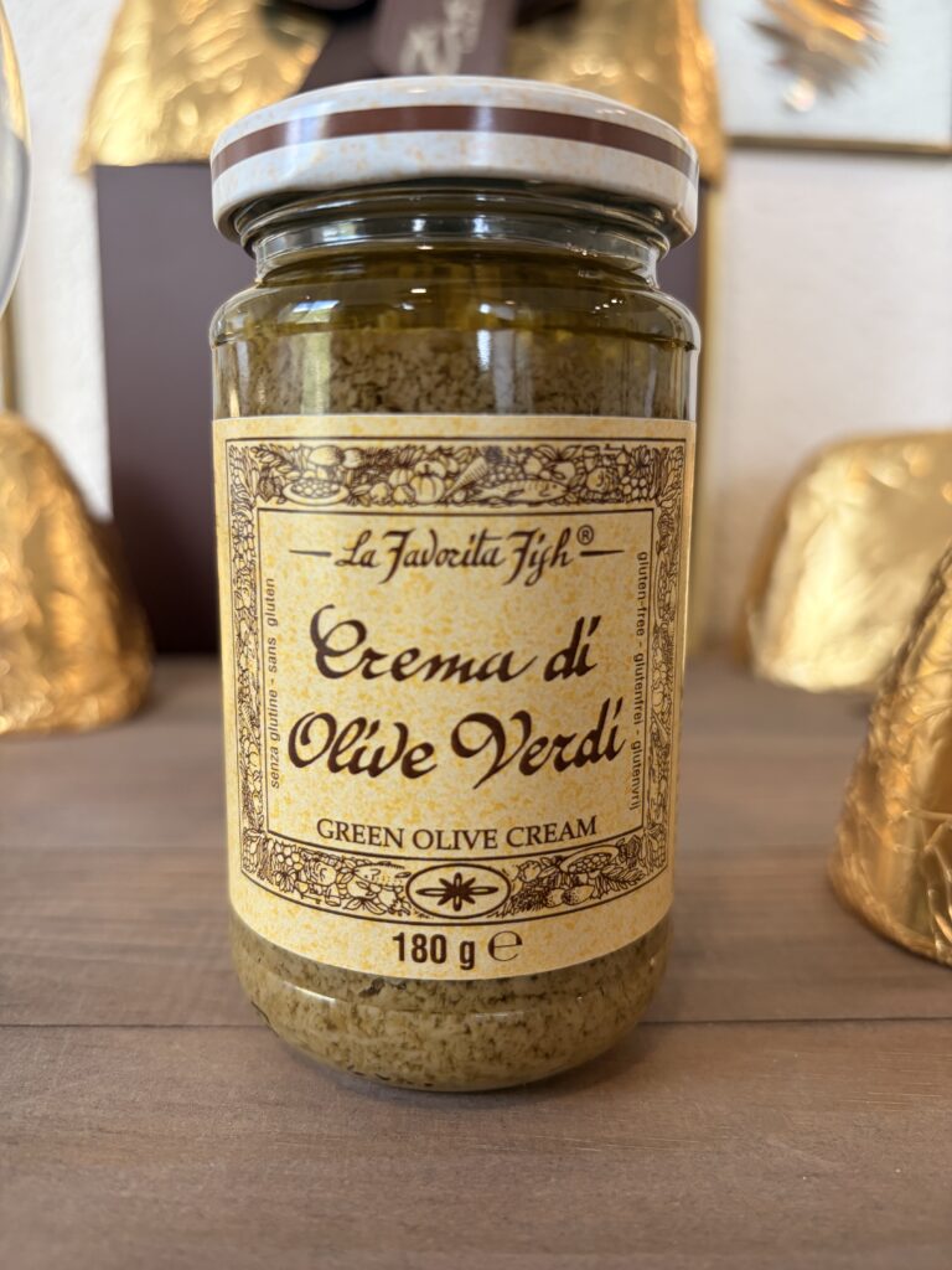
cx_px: 476
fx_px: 953
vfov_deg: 67.3
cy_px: 635
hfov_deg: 53.1
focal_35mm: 26
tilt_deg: -10.8
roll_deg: +0.0
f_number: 1.6
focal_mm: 5.96
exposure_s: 1/97
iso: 125
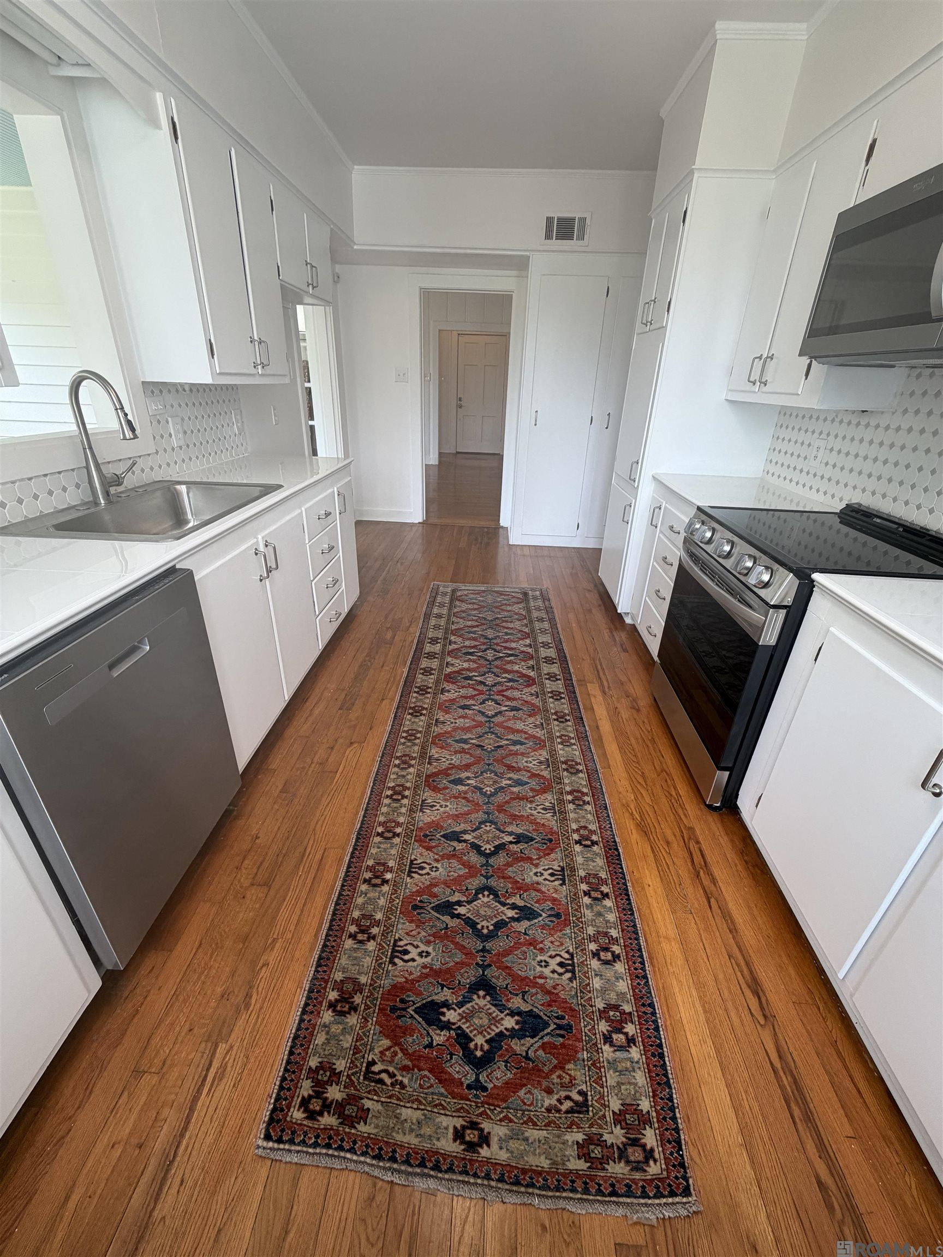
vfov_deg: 102.1
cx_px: 472
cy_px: 628
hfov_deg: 85.7
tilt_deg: -25.9
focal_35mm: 14
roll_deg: -2.0
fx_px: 509
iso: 125
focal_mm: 2.22
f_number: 2.2
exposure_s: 1/120
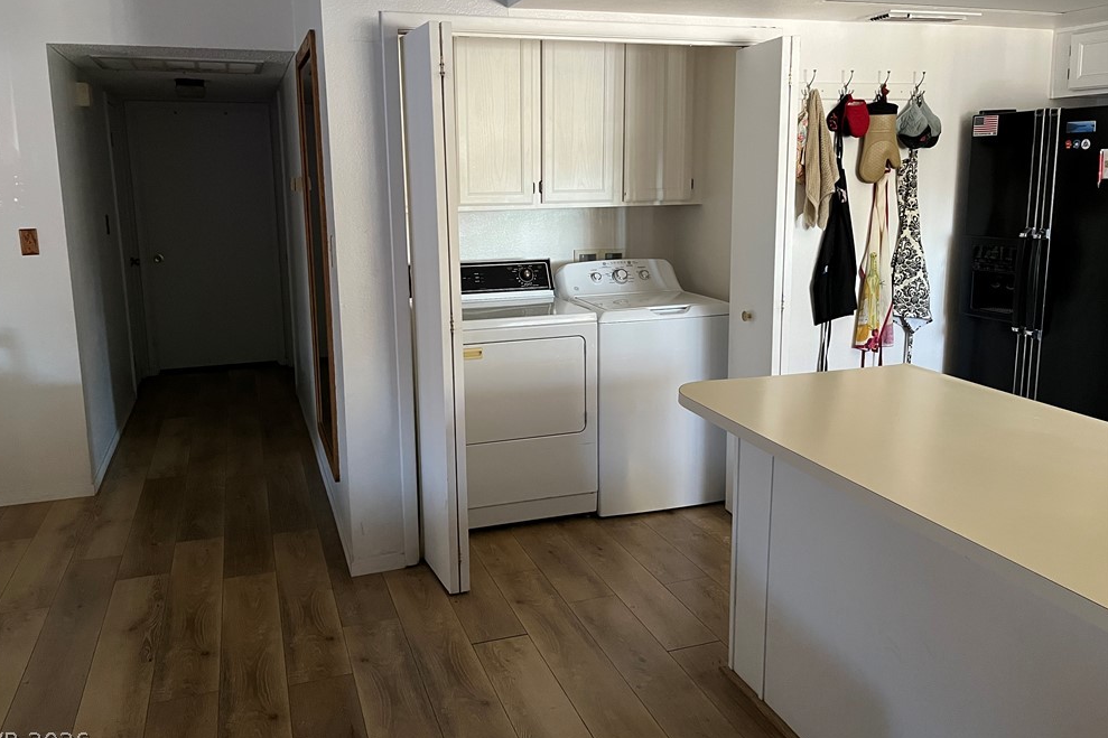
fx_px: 862
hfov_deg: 65.5
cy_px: 330
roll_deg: +0.9
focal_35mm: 28
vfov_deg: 46.3
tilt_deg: -10.7
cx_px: 541
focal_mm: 5.1
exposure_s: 1/54
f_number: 1.6
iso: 500
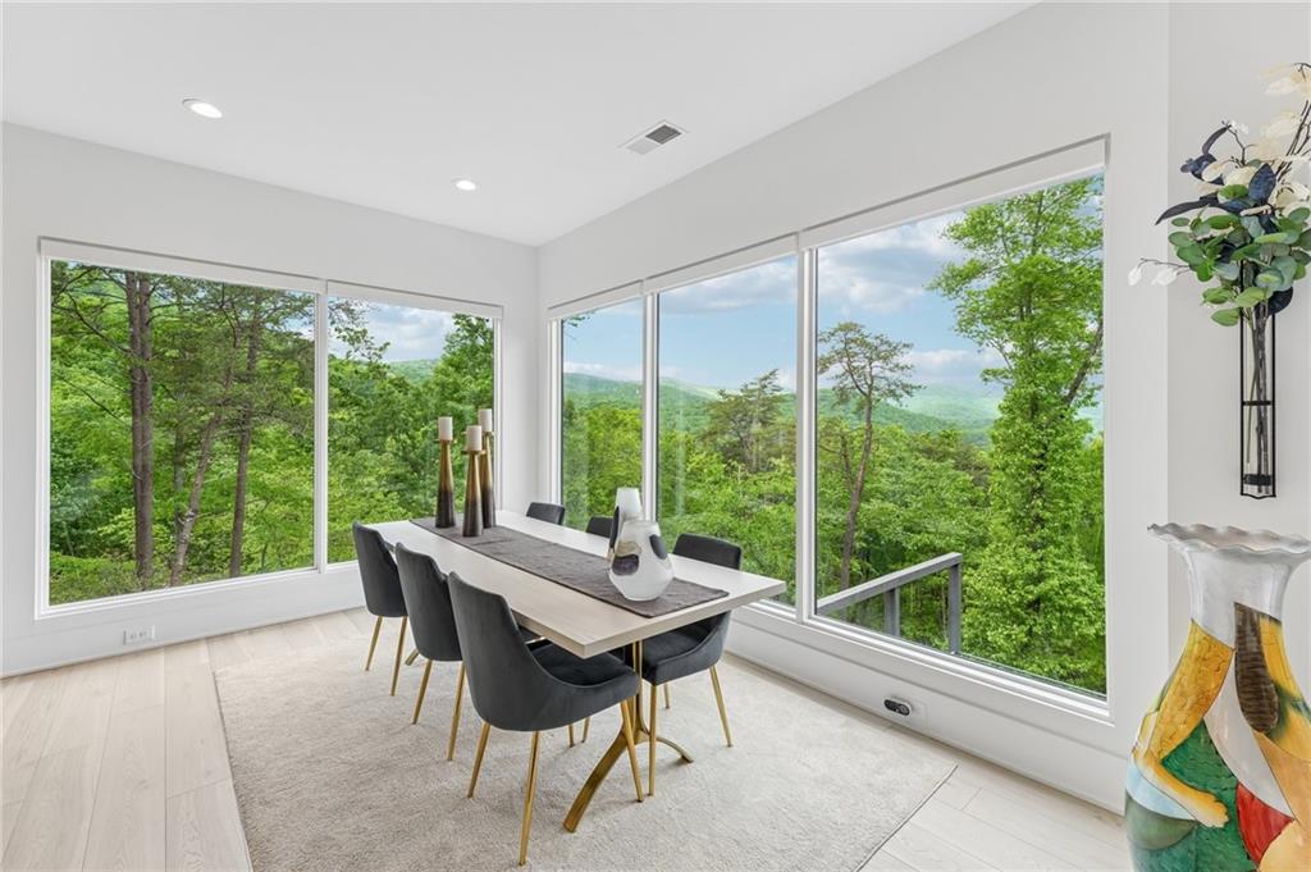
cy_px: 436
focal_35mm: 15
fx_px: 553
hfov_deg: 99.7
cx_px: 656
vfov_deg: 76.5
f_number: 8
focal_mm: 15.2
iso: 100
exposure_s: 1/25
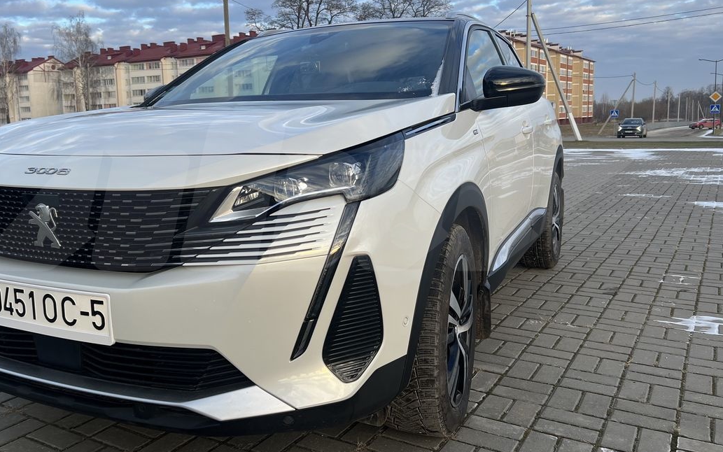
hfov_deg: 59.4
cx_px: 306
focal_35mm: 32
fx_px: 631
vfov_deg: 39.4
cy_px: 195
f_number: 1.5
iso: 50
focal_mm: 5.7
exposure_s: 1/1068
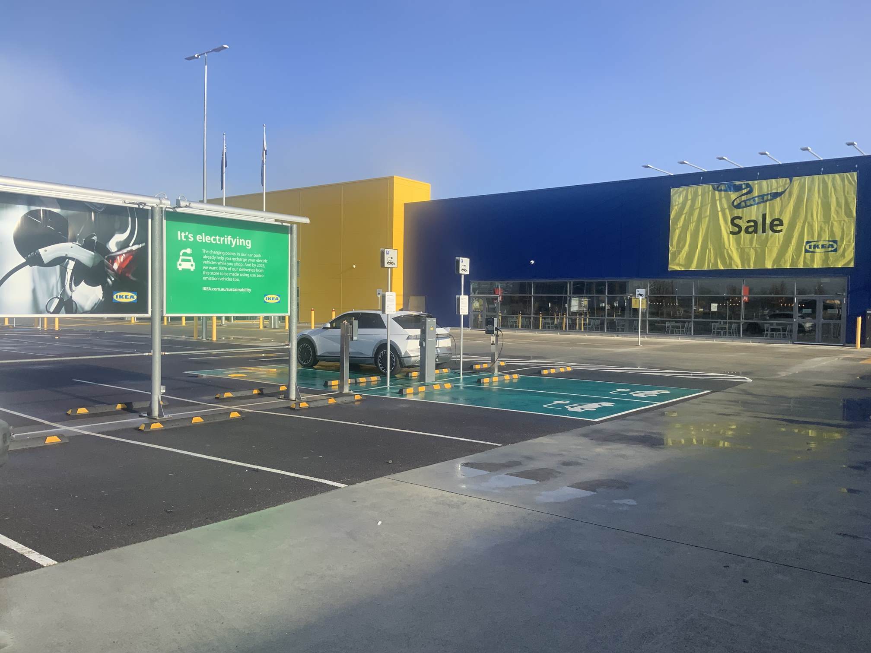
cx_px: 436
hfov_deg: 61.7
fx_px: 730
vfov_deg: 48.2
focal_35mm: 29
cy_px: 326
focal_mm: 3
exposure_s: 1/1451
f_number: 1.8
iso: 16
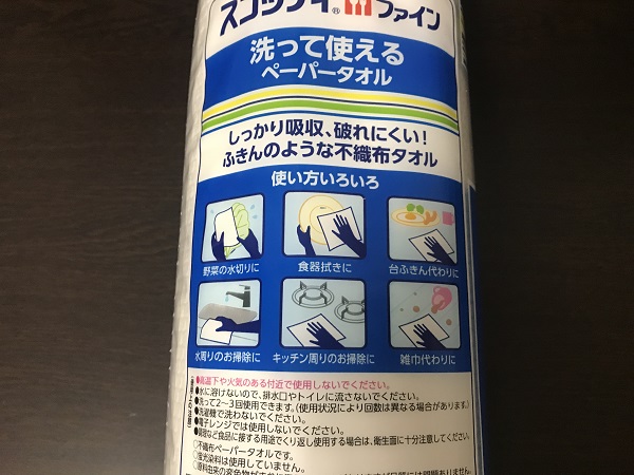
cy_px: 238
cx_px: 317
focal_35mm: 28
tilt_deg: -77.2
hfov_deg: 63.4
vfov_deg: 49.7
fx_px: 513
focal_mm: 3.99
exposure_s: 1/15
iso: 80
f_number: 1.8
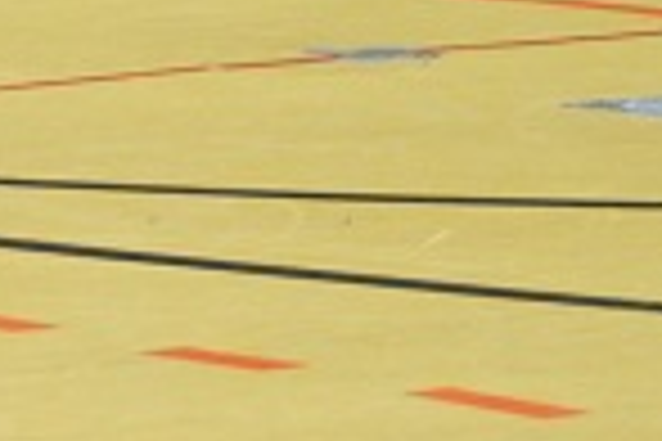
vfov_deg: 2.8
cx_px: -1108
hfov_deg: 4.1
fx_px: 9028
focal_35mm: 491
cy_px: -333
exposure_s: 1/50
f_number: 5
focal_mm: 60
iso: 1600
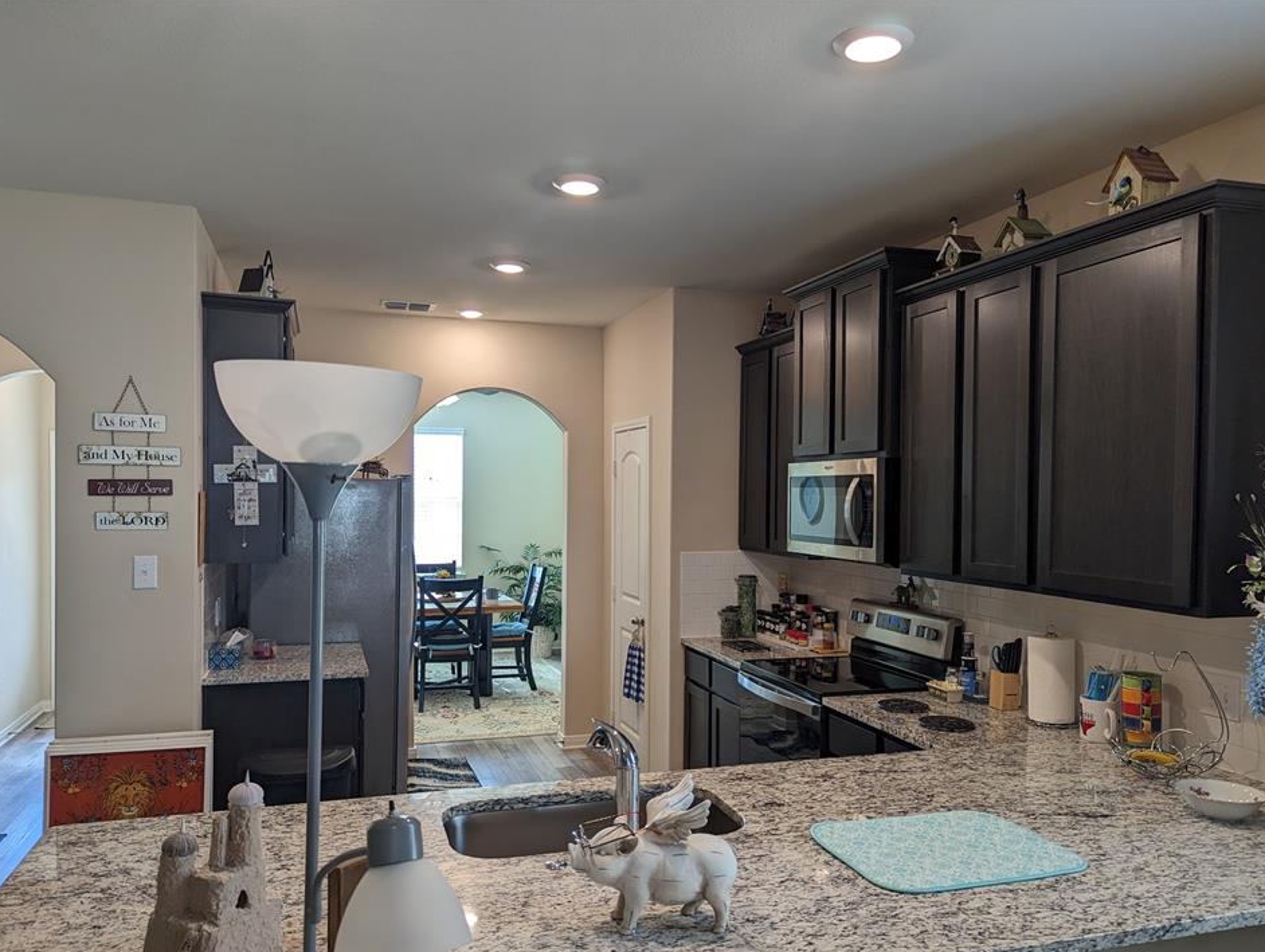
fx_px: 951
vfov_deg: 53.1
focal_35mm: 26
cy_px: 512
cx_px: 646
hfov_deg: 67.2
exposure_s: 1/60
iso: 54
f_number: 1.85
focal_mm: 6.81
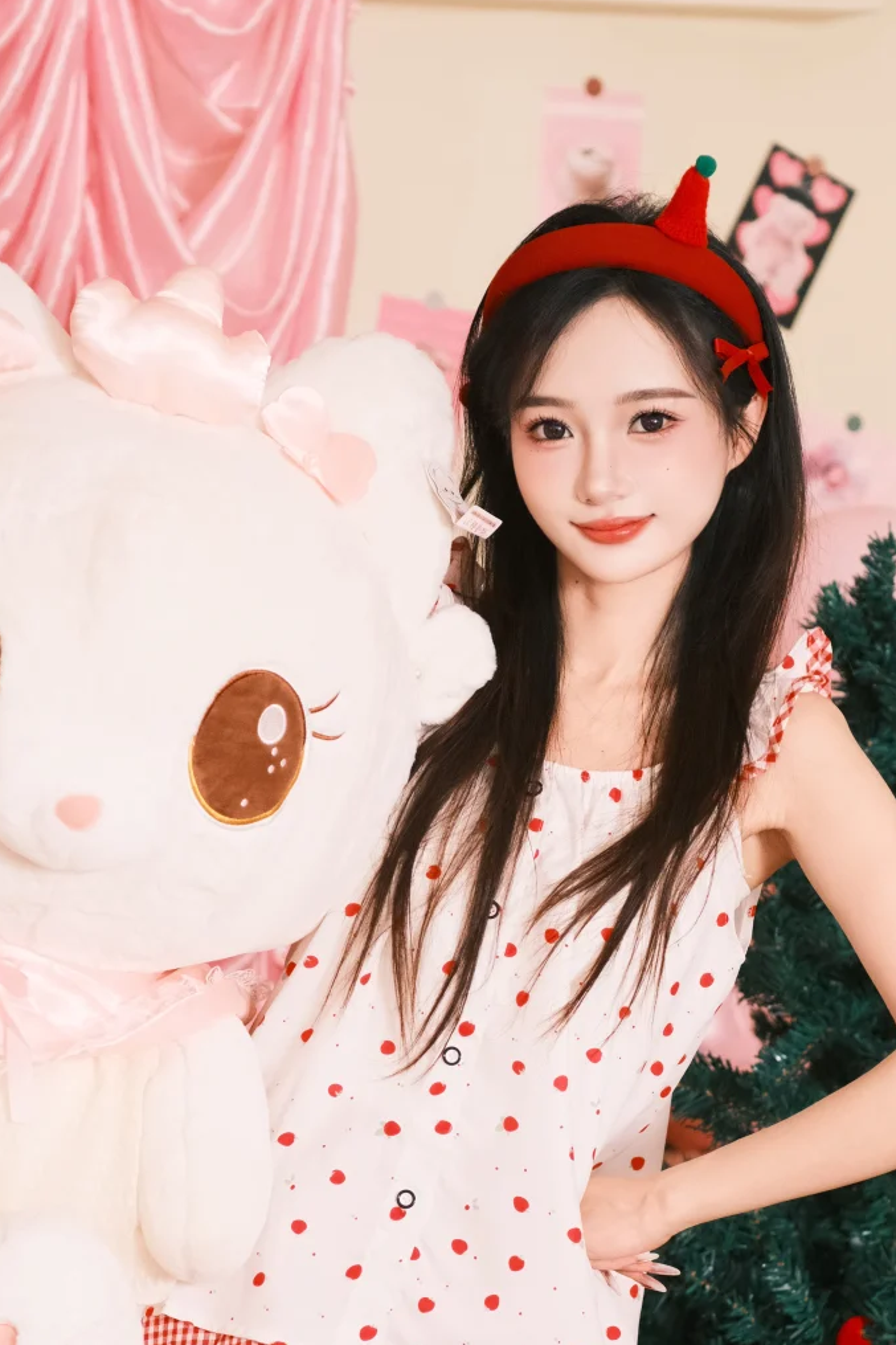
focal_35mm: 134
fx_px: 5004
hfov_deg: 10.2
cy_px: 940
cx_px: 352
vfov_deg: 15.3
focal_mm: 56
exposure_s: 1/250
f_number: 2.2
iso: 3200
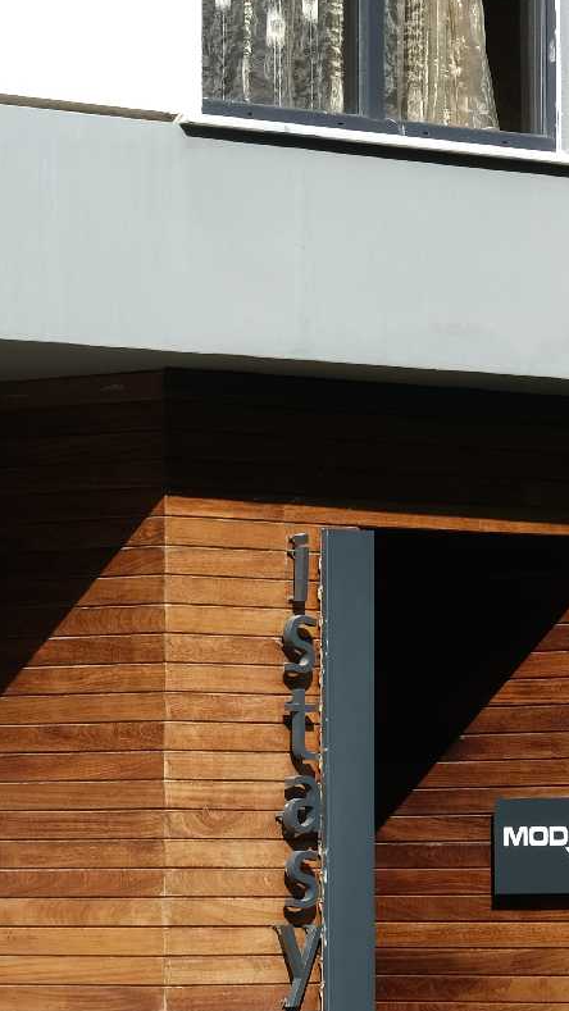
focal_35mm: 248
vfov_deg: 8.7
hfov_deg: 4.9
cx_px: 528
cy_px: 463
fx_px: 6650
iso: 100
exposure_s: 1/160
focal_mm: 55
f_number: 9
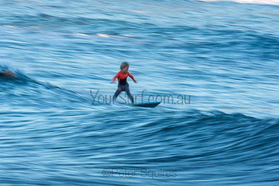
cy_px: 93
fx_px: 5814
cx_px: 140
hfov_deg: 2.7
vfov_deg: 1.8
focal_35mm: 750
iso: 100
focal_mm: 500
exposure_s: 1/20
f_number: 20
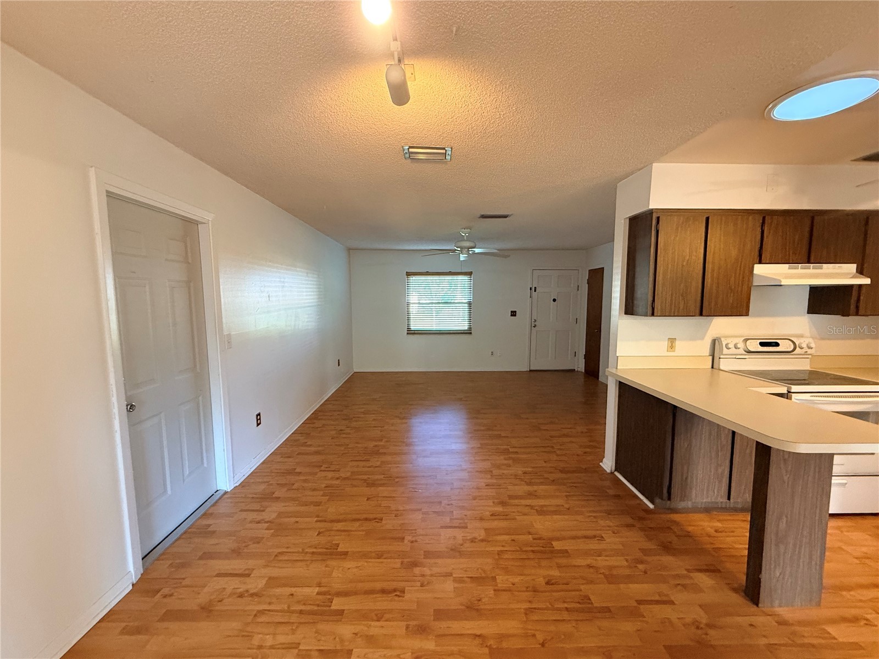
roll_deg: +1.2
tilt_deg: -4.7
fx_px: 356
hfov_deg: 102.1
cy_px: 330
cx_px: 440
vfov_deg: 85.7
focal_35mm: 14
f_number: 2.2
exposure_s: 1/60
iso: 500
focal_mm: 2.22
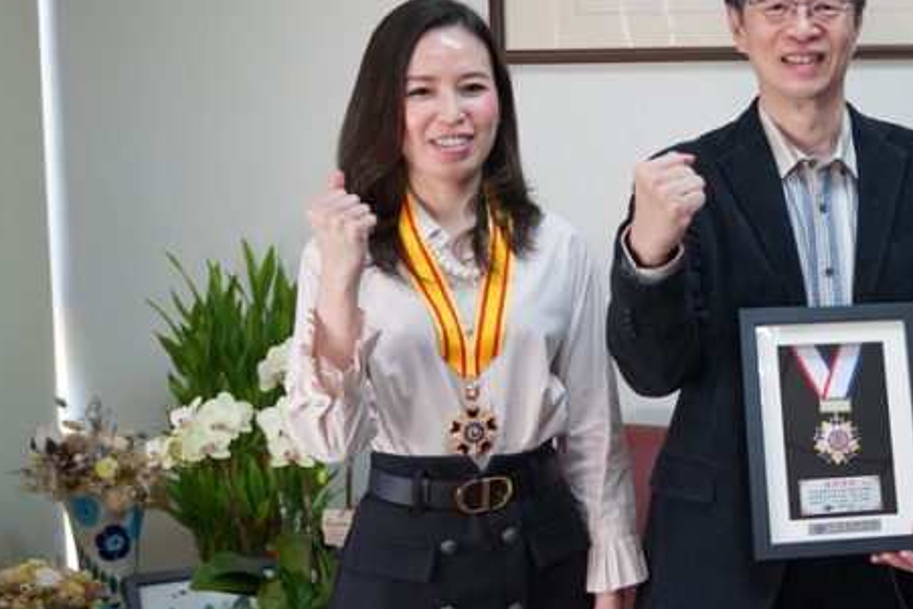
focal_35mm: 75
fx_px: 1903
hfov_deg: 25.4
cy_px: 270
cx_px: 960
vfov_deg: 18.2
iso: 1000
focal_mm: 33
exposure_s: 1/160
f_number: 4
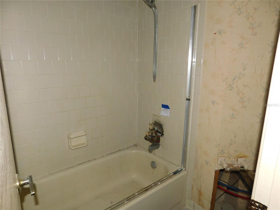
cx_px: 140
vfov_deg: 58.9
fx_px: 186
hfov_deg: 73.9
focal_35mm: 23
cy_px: 105
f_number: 3
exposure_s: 1/30
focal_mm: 4
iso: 200
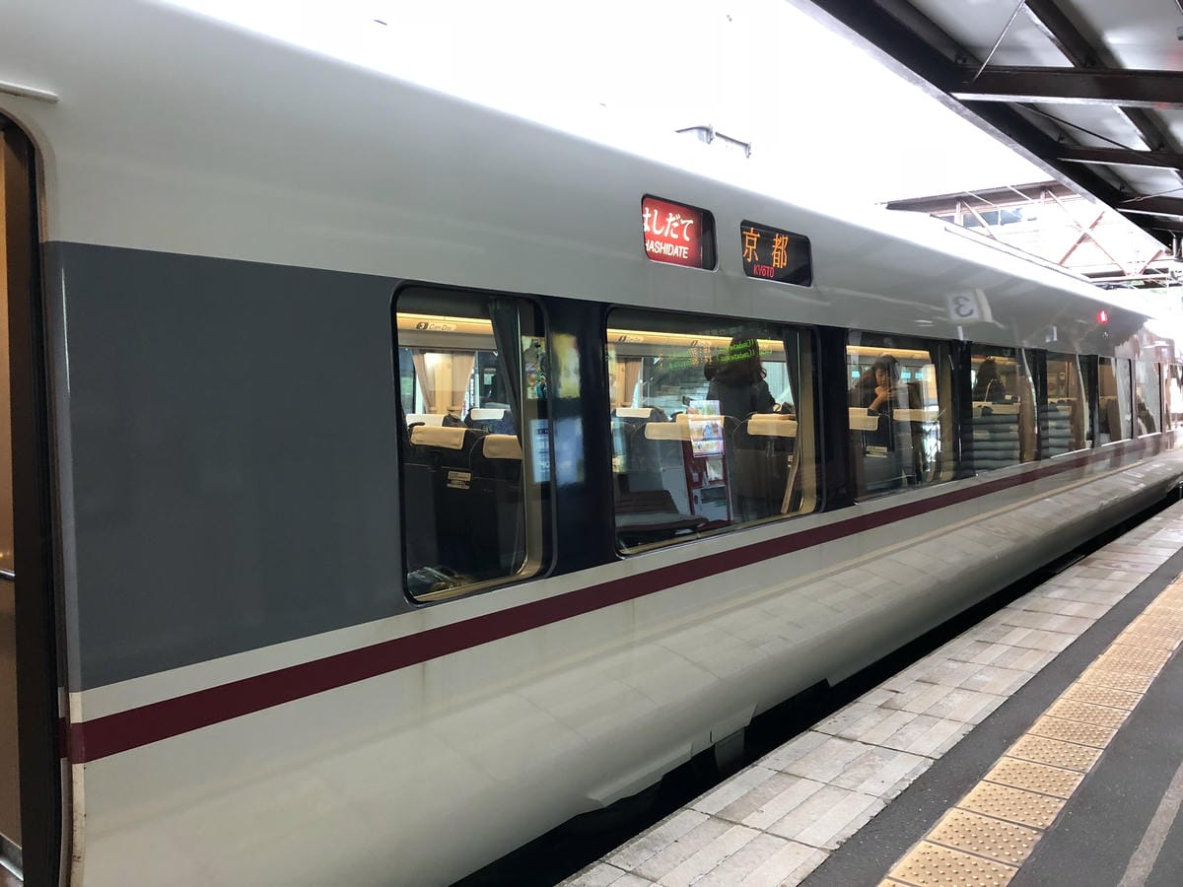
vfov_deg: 48.2
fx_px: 991
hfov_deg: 61.7
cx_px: 592
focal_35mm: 29
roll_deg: -0.1
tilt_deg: -3.3
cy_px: 444
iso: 50
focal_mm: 3.99
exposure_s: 1/15
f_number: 1.8
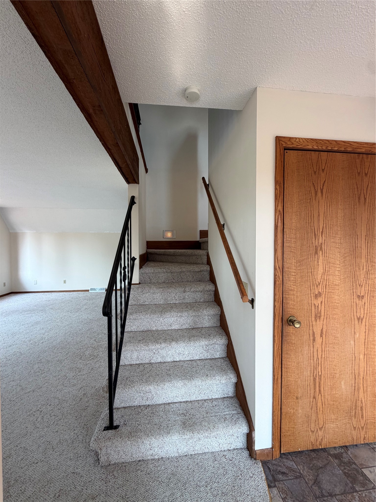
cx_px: 188
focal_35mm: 14
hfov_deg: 85.7
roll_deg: +0.9
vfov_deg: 102.1
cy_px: 251
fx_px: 203
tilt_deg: -0.1
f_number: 2.2
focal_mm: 2.22
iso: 100
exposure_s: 1/121
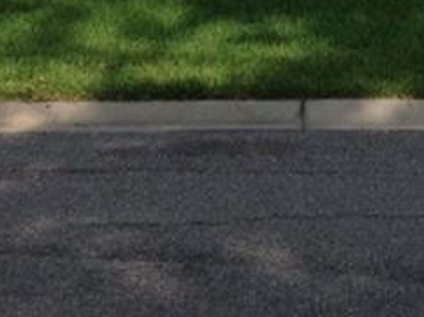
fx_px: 1822
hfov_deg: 13.2
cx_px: 327
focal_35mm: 149
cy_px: -303
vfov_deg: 9.3
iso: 50
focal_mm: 4.28
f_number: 2.4
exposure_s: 1/1080
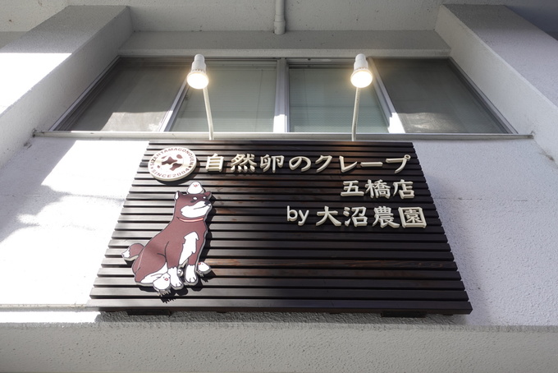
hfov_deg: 73.7
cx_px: 279
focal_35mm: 24
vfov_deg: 53.2
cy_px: 186
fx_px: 372
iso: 125
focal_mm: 9.4
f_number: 3.5
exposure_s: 1/250
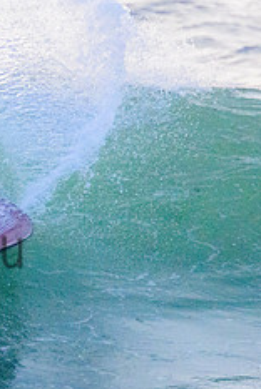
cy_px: 230
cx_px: -154
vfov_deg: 1.0
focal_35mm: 1989
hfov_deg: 0.7
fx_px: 21565
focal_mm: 800
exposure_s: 1/2000
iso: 5000
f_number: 11
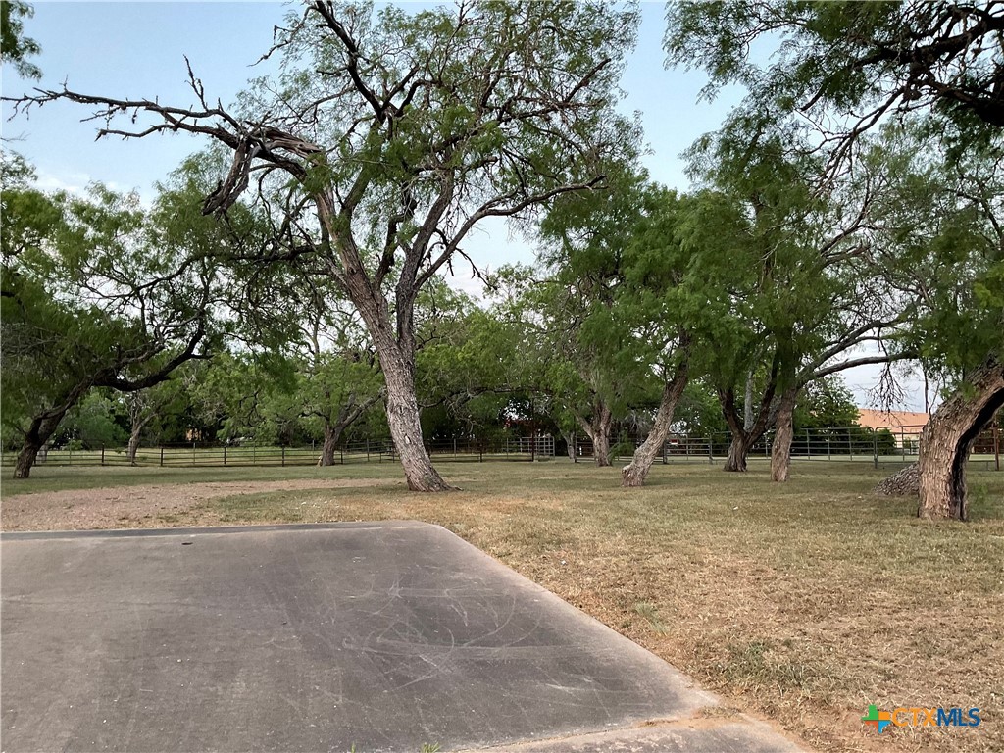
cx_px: 502
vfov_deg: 48.2
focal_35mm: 29
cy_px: 376
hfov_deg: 61.7
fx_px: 841
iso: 64
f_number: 1.8
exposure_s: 1/103
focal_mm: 3
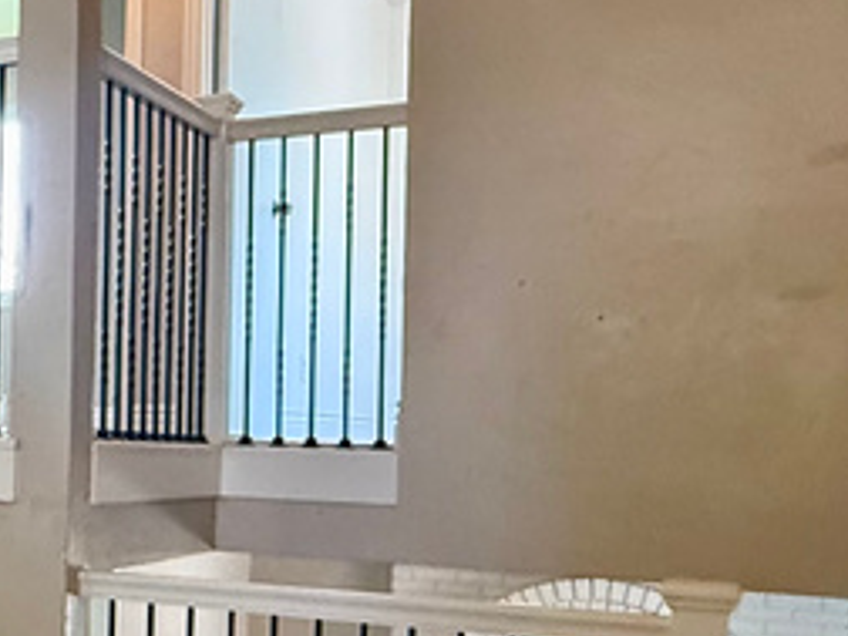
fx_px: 1396
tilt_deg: +0.4
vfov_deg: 25.5
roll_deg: -0.7
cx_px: -178
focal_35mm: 57
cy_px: 434
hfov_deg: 29.0
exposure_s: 1/120
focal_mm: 2.22
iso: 640
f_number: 2.2
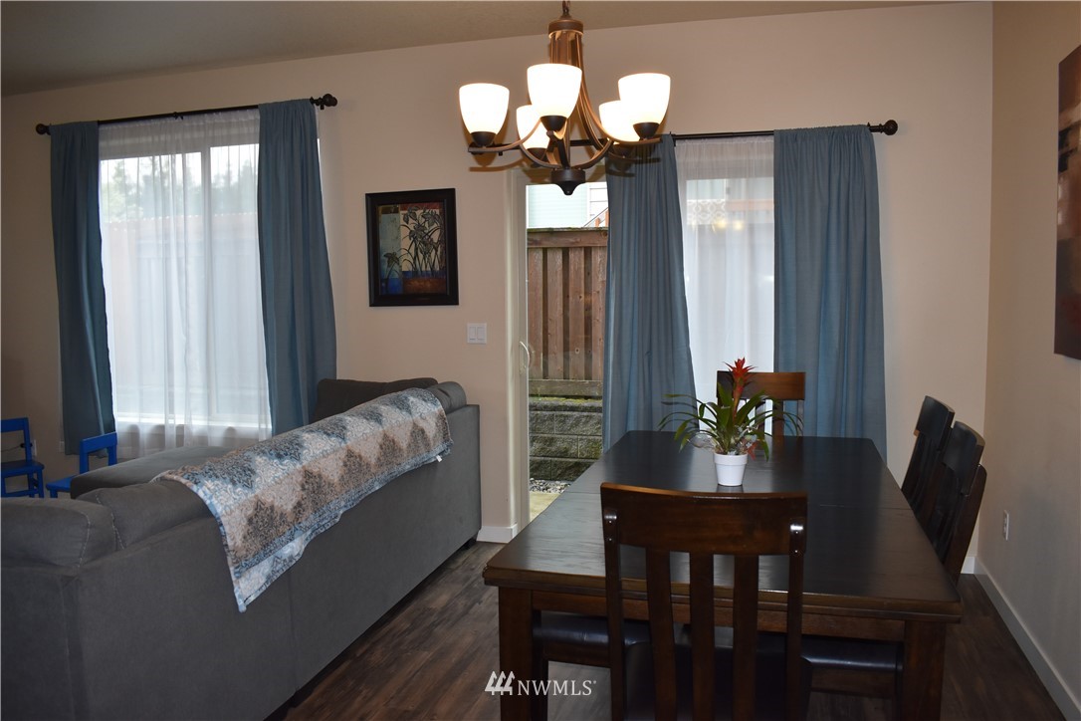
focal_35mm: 27
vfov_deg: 47.9
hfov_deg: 67.4
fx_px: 811
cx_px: 540
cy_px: 360
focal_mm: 18
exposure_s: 1/125
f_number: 5.6
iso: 800
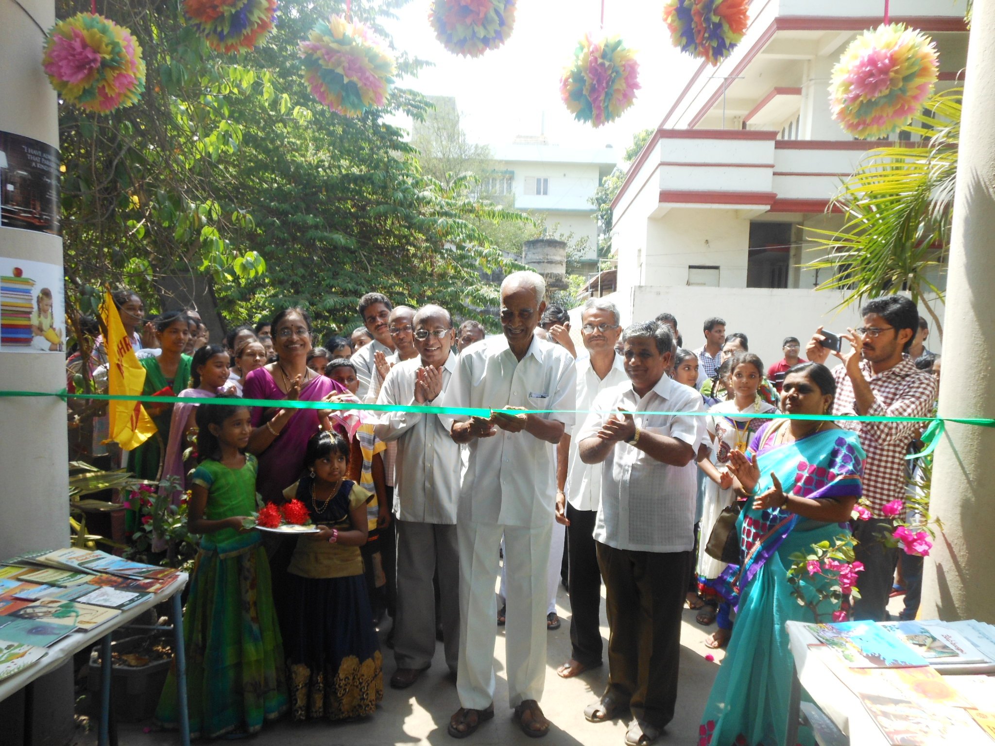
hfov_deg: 69.4
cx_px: 498
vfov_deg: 54.9
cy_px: 373
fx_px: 719
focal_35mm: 25
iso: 80
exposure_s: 1/250
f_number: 3.2
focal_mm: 4.5
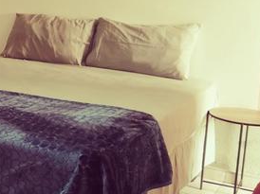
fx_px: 570
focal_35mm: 76
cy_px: 69
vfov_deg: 19.3
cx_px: -67
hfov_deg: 23.1
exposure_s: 1/33.3
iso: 936
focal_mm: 4.95
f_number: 1.9
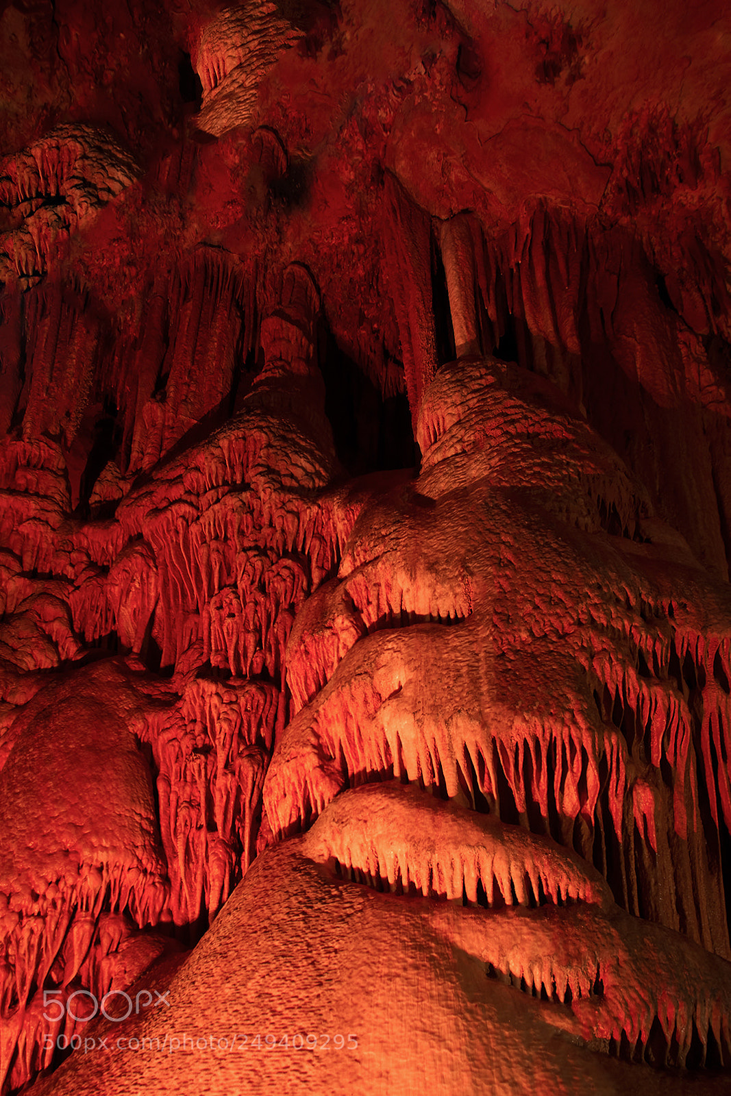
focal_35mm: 18
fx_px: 548
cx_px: 366
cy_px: 548
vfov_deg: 90.0
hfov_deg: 67.4
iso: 100
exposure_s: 2.5
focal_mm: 18
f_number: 7.1
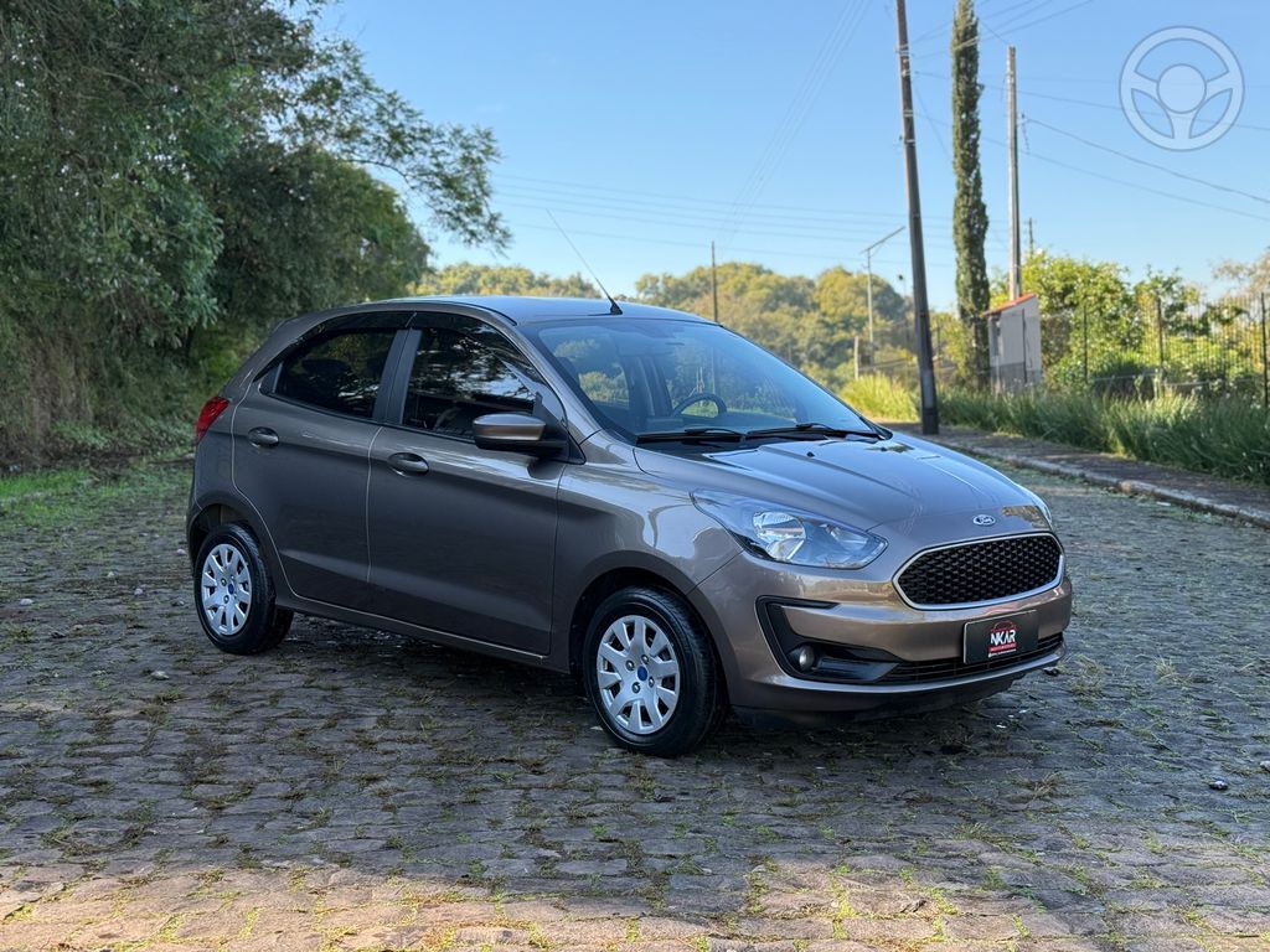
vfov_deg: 30.3
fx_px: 1761
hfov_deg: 39.7
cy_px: 476
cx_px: 635
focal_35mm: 48
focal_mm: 6.76
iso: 64
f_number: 1.78
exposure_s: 1/675
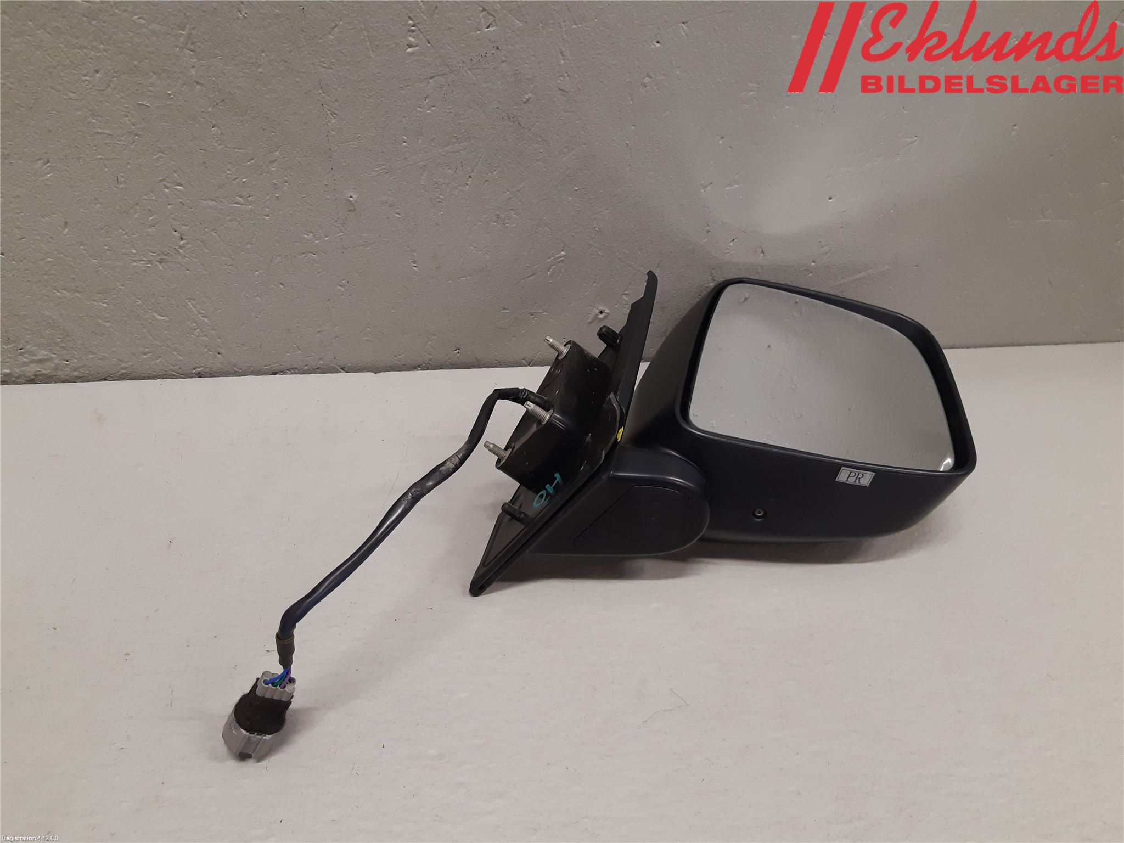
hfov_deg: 67.3
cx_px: 562
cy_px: 422
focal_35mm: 26
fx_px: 844
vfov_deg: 53.1
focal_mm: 3.93
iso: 160
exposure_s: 1/60
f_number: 1.7
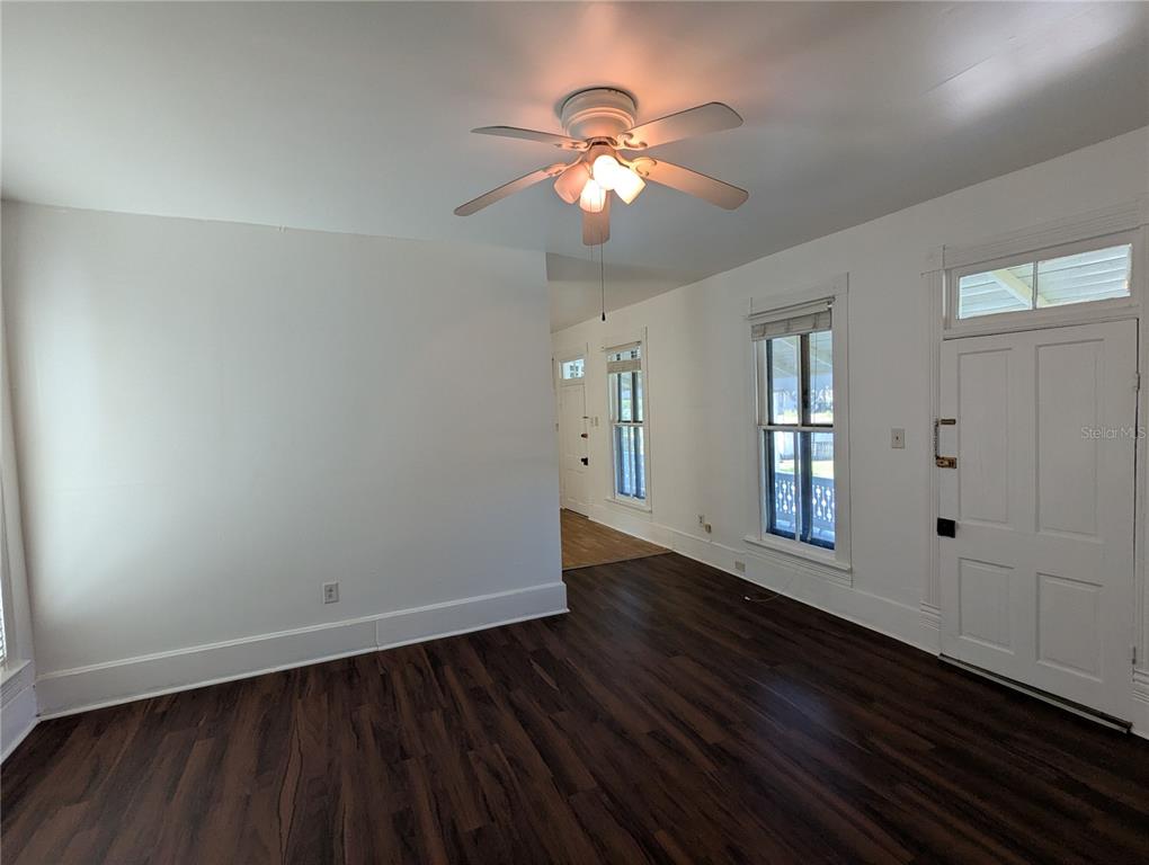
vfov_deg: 78.2
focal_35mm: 16
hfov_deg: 94.4
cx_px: 574
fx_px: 532
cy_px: 432
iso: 54
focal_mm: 2.35
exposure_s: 1/60
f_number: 2.2
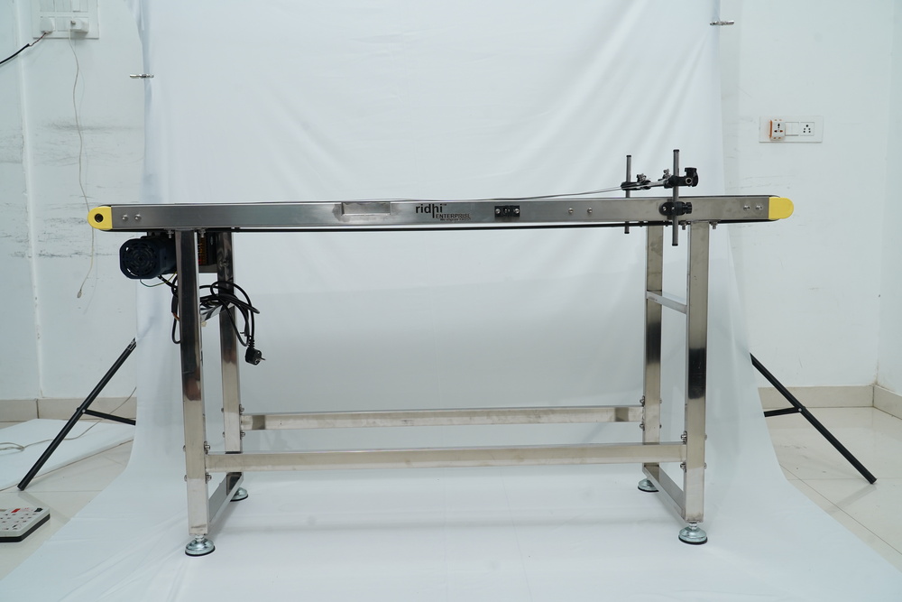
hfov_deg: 58.7
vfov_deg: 41.1
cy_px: 301
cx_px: 451
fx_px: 802
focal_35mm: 32
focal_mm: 32
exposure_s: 1/125
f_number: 9
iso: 800
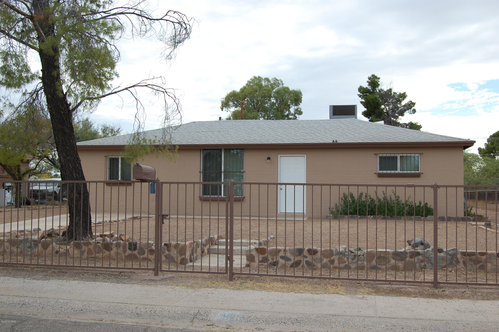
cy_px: 166
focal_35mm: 39
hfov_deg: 49.6
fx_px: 540
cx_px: 250
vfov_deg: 34.1
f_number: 8
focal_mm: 26
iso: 200
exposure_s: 1/250
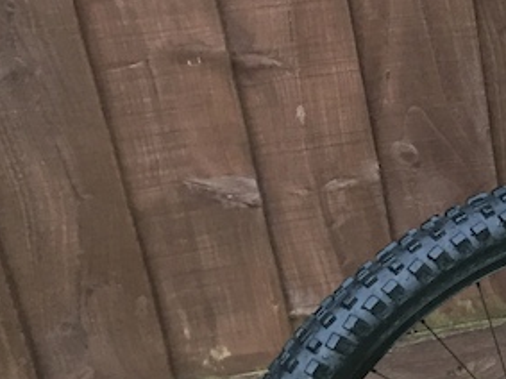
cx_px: 853
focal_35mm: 105
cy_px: 139
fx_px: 1534
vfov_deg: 14.1
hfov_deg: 16.3
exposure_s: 1/33
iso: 160
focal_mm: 4.15
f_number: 2.2
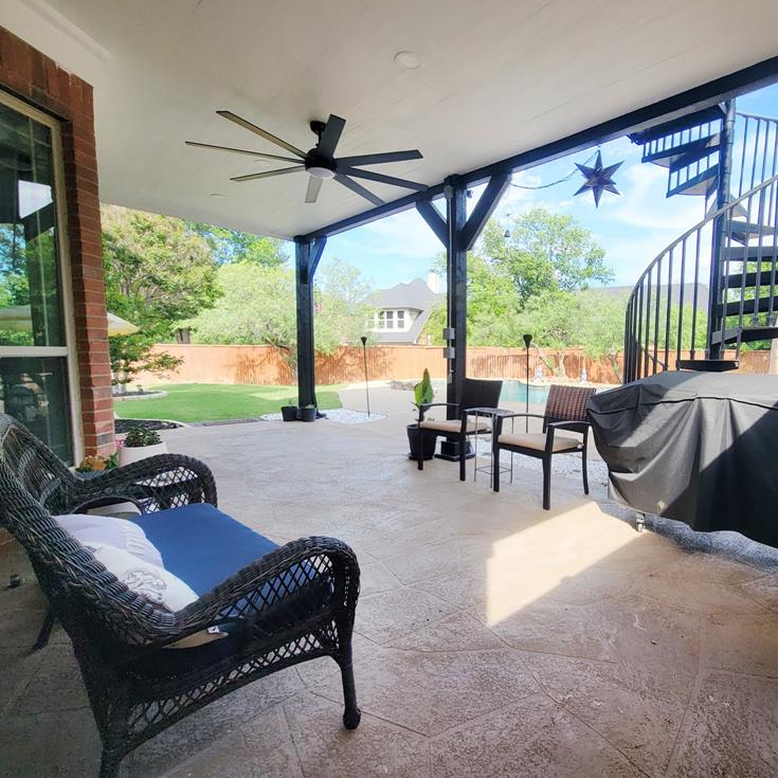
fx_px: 407
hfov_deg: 84.9
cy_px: 384
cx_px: 508
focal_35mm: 16
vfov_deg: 87.4
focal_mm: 2.2
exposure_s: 1/902
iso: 50
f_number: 2.2
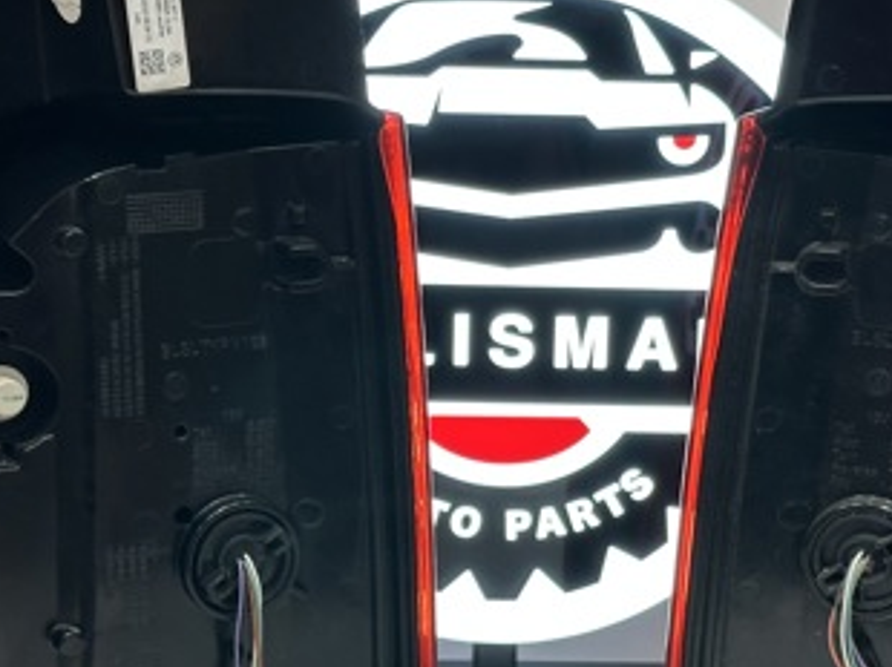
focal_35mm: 99
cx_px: 460
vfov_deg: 14.9
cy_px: 450
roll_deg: +2.6
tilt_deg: -11.5
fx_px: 2549
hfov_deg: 19.8
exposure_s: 1/50
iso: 100
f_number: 1.78
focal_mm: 6.86
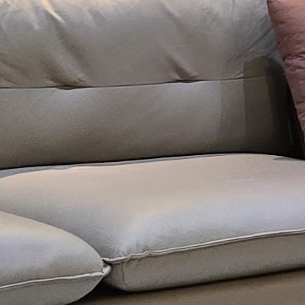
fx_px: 2014
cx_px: 463
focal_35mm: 202
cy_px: -66
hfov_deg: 8.5
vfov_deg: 8.6
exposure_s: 1/100
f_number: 1.7
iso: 1250
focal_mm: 6.3
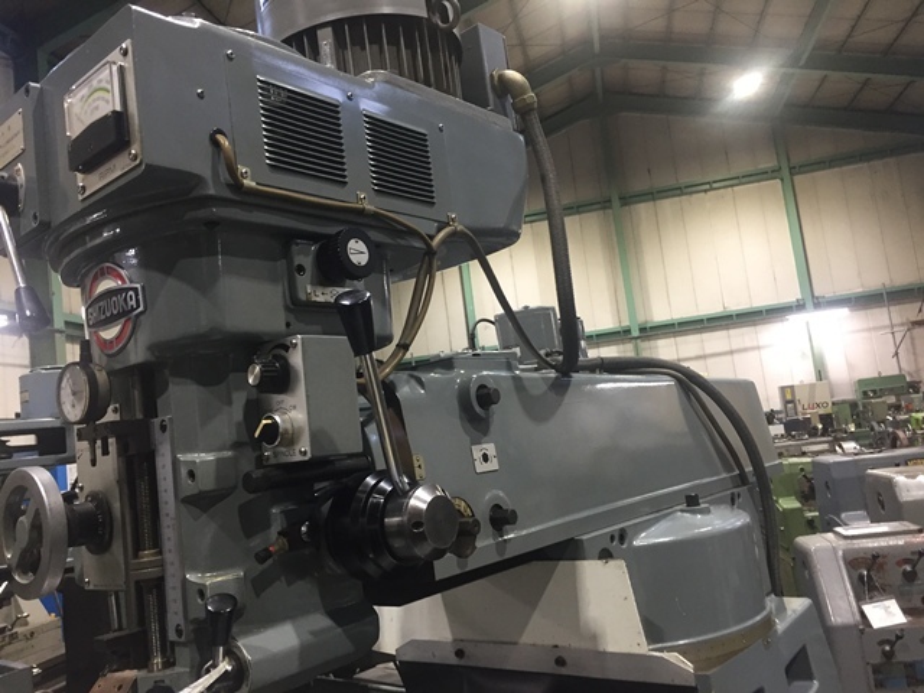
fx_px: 774
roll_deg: +7.0
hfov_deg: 61.7
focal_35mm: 29
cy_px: 346
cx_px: 462
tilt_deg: +5.9
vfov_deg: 48.2
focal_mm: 4.15
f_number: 2.2
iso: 125
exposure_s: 1/30
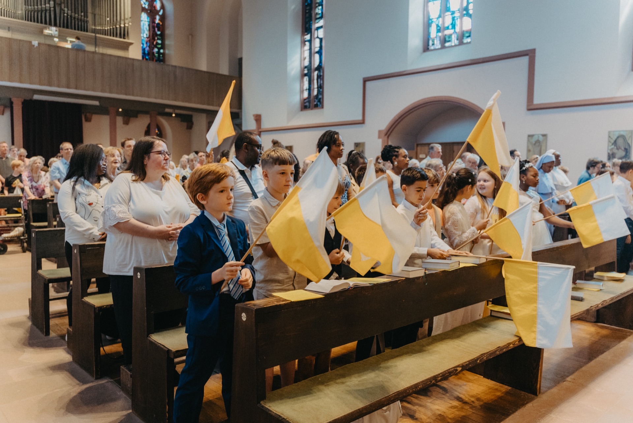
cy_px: 212
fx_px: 493
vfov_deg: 46.4
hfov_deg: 65.4
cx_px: 316
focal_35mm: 28
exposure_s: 1/160
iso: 2000
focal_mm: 28
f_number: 2.8
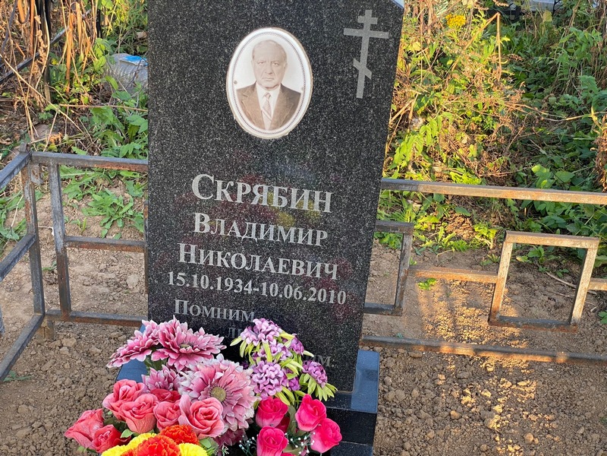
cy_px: 228
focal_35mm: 52
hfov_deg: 36.8
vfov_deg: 28.0
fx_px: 912
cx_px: 304
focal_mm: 6
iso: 25
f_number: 2
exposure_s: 1/122
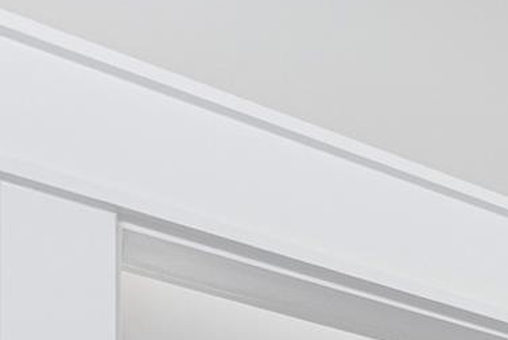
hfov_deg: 14.7
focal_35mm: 76
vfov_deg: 13.0
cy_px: 843
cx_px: 1250
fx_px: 1073
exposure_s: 1/125
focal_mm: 14
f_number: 8
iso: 320
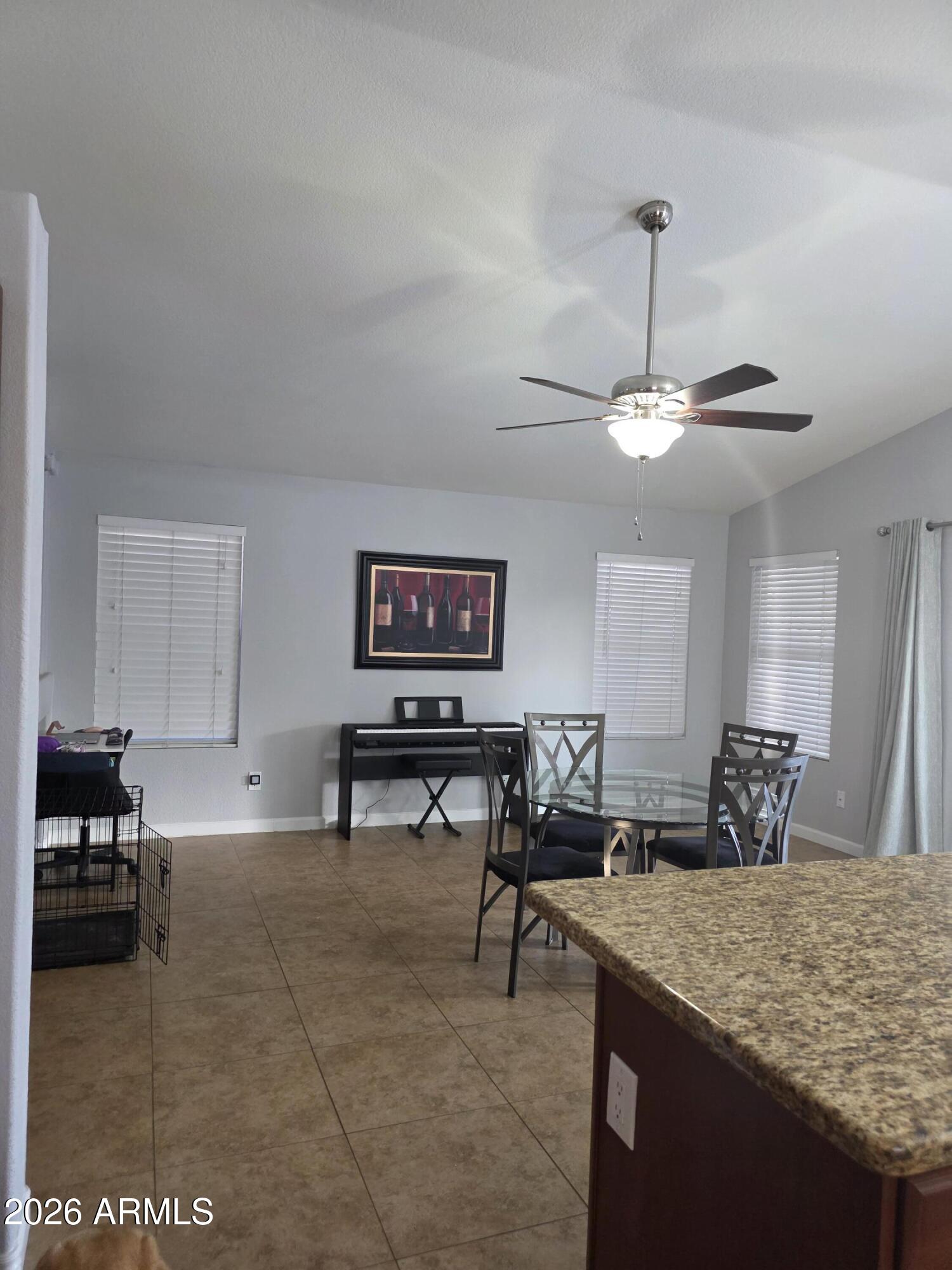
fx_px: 843
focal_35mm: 23
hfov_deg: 58.9
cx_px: 476
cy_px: 635
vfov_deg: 73.9
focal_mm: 6.3
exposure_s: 1/120
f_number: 1.7
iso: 400
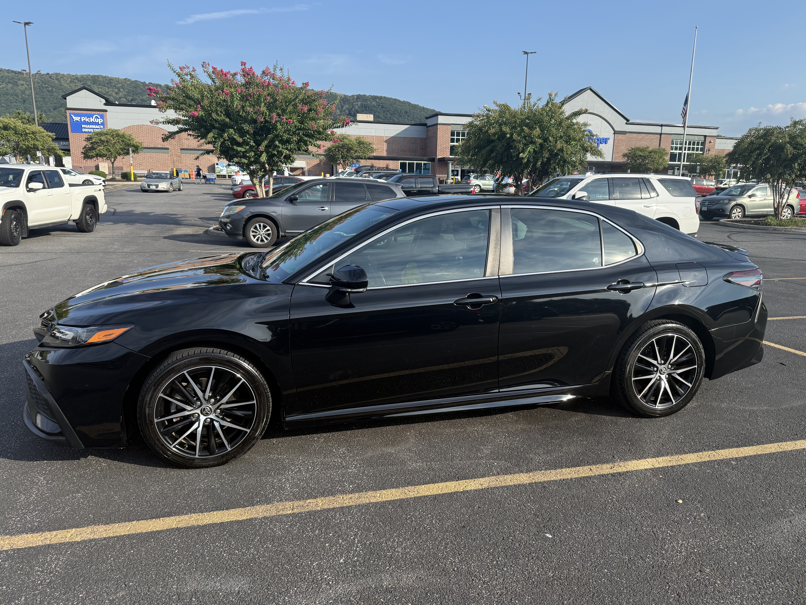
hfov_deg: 69.4
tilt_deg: -11.9
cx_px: 412
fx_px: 582
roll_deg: -1.8
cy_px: 304
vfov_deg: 54.9
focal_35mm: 25
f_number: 1.78
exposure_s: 1/3279
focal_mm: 6.76
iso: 100
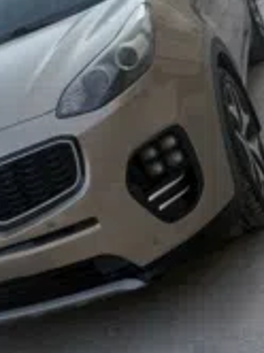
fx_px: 591
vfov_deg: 32.3
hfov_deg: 24.9
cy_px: 64
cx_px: 72
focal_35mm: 58
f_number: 1.78
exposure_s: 1/2053
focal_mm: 6.76
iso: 80
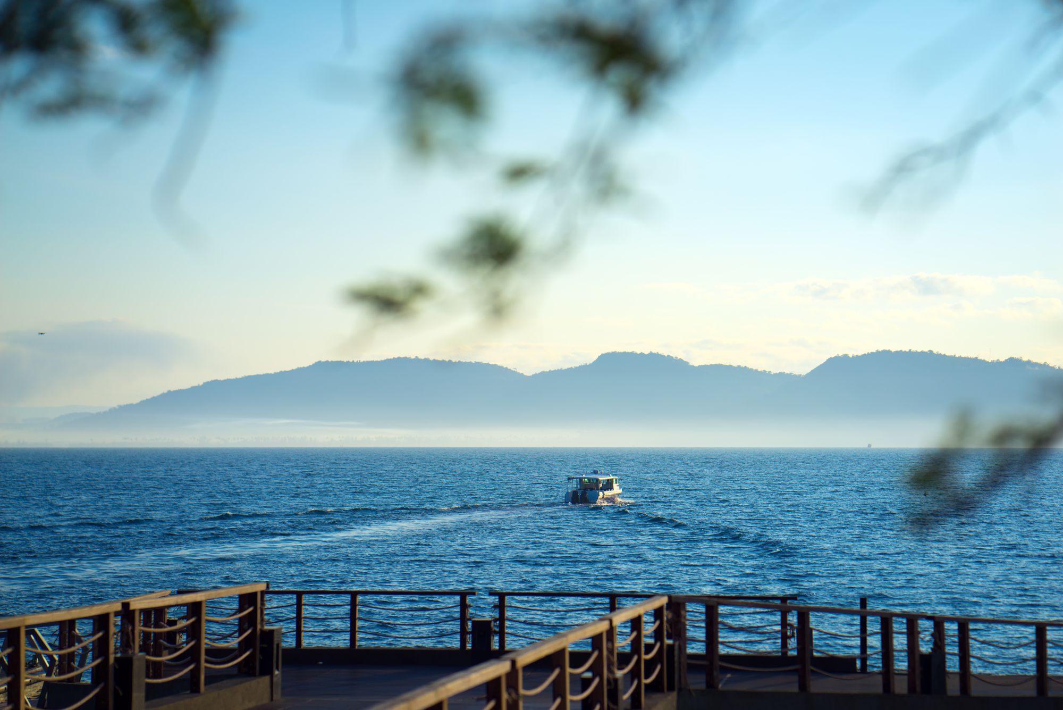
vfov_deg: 16.1
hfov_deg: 23.9
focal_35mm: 85
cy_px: 355
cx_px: 532
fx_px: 2511
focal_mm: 85
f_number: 2.8
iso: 100
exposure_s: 1/2500
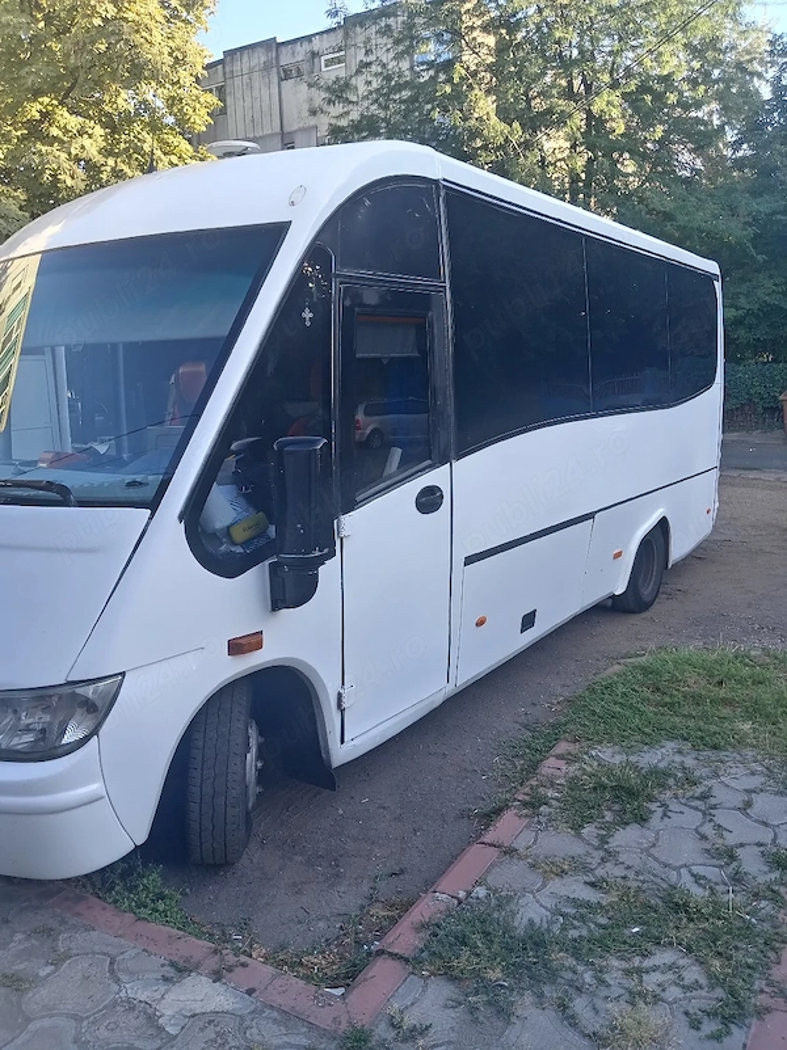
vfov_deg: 65.3
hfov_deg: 51.3
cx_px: 394
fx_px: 819
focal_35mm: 27
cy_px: 525
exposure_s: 1/50
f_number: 1.8
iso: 106
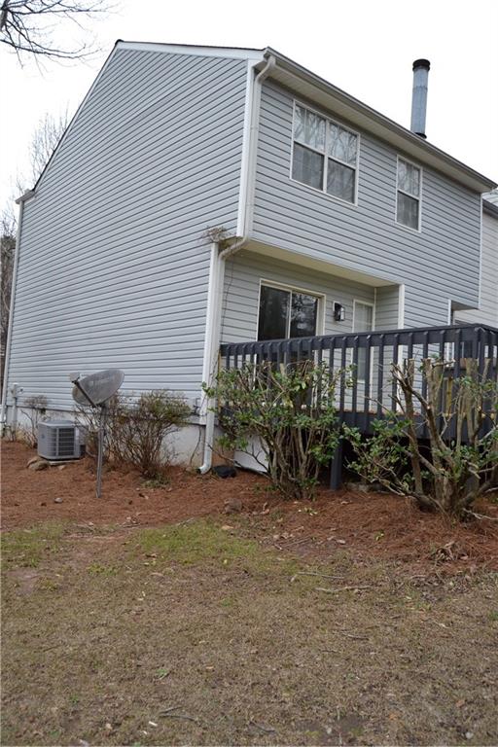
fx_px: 560
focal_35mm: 27
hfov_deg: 47.9
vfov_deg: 67.4
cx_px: 249
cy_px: 374
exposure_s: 1/125
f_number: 5.6
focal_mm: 18
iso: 220
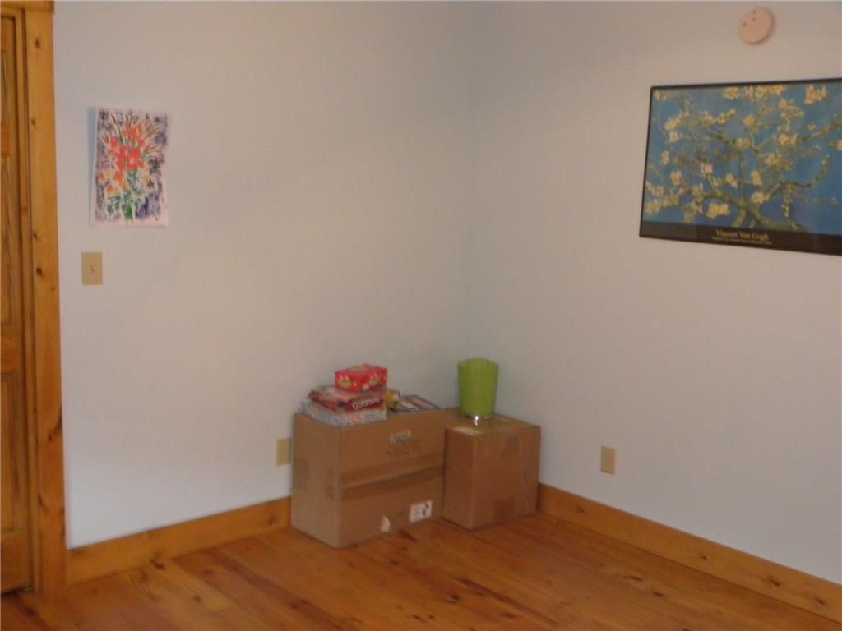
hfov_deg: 50.1
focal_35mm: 37
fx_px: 900
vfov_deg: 38.7
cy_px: 316
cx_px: 421
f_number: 3.2
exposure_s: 1/30
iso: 400
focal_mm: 6.6
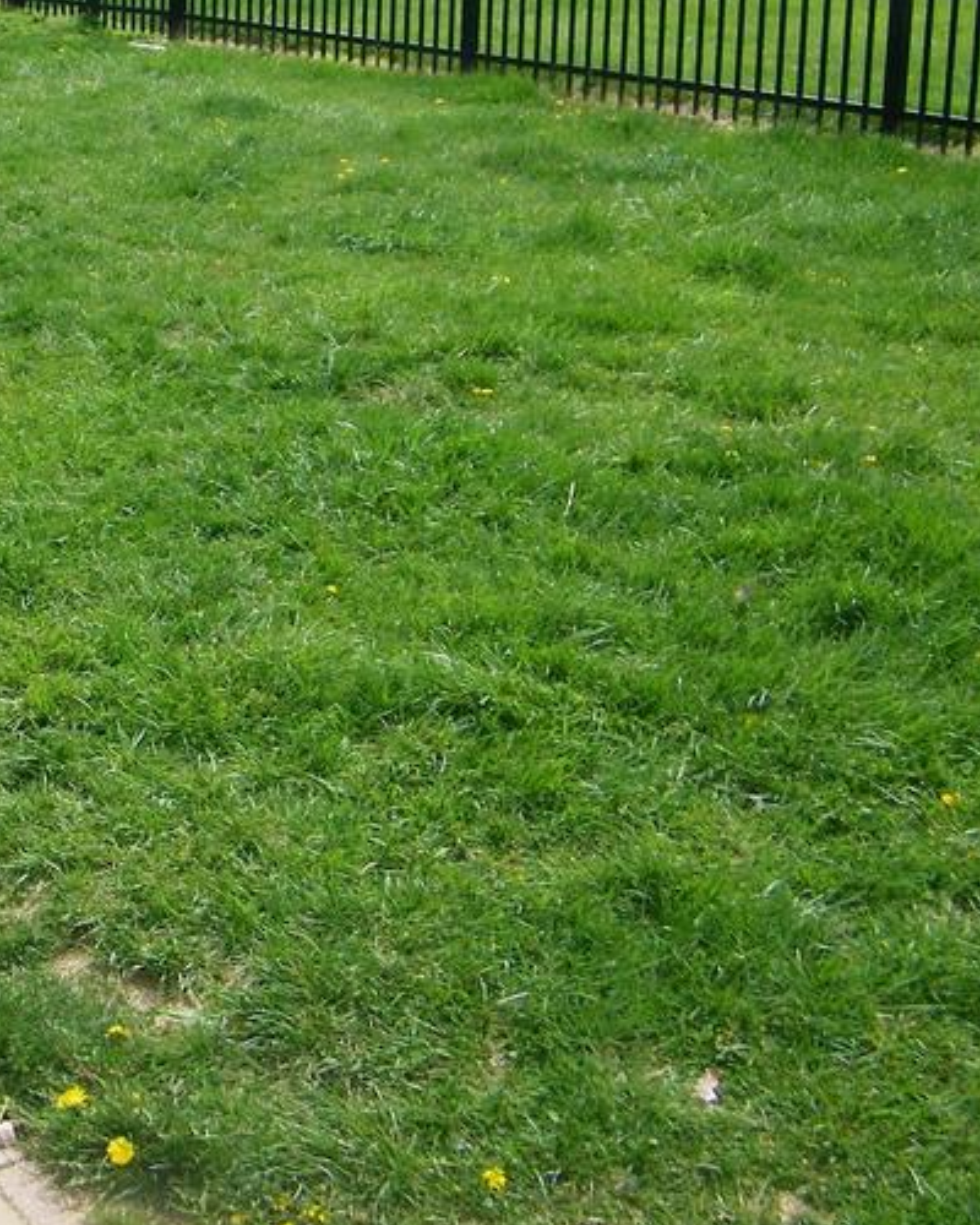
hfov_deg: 25.5
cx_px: -51
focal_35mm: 56
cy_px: 311
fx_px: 2030
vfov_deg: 32.9
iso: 80
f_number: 7
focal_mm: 5
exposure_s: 1/160
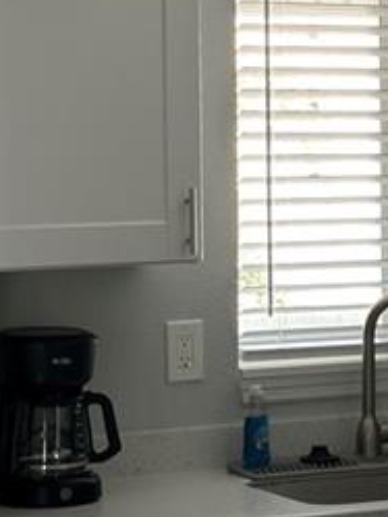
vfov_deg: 13.3
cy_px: 106
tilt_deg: +2.2
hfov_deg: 9.9
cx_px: 425
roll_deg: +0.6
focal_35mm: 148
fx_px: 2210
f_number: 1.78
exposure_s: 1/90
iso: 80
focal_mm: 6.86
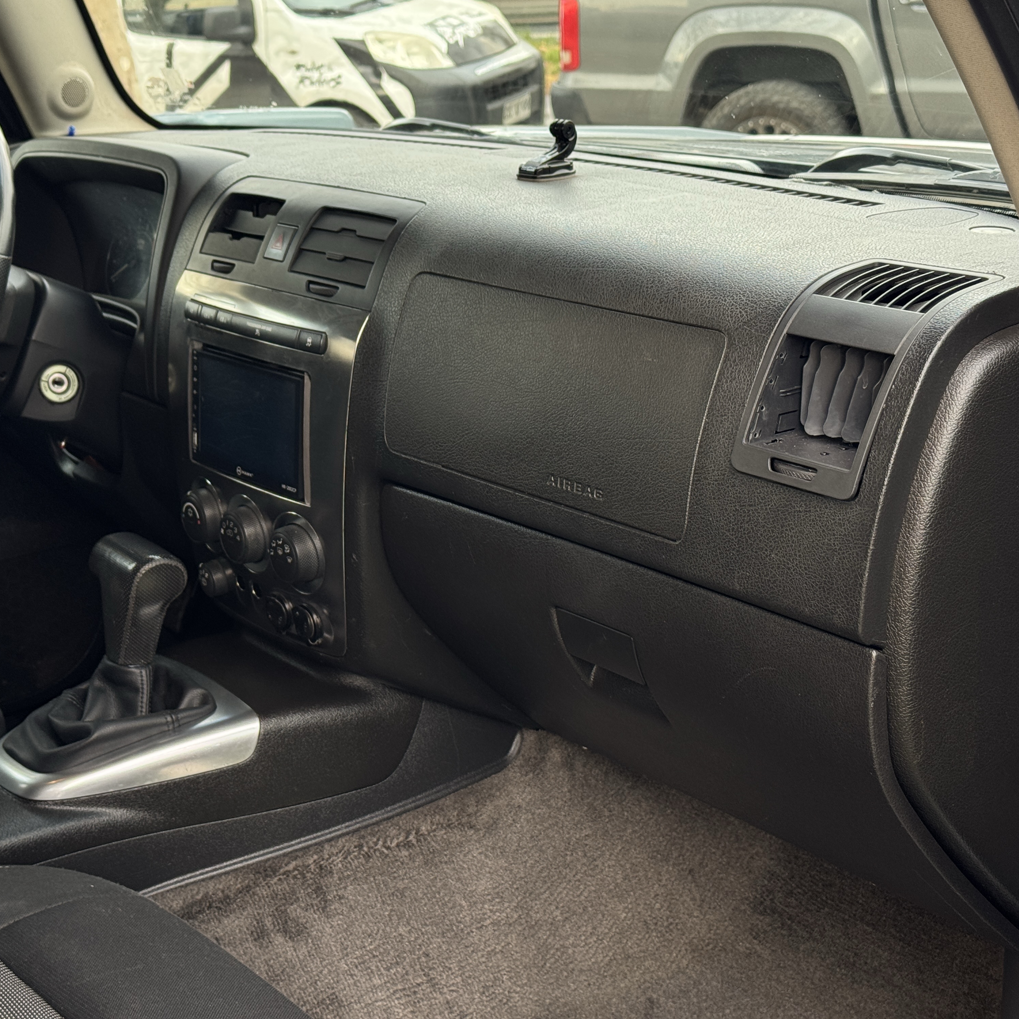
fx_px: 1898
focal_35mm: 57
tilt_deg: -17.3
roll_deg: +4.1
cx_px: 381
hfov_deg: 29.9
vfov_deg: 30.0
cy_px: 507
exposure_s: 1/60
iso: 125
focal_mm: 6.76
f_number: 1.78
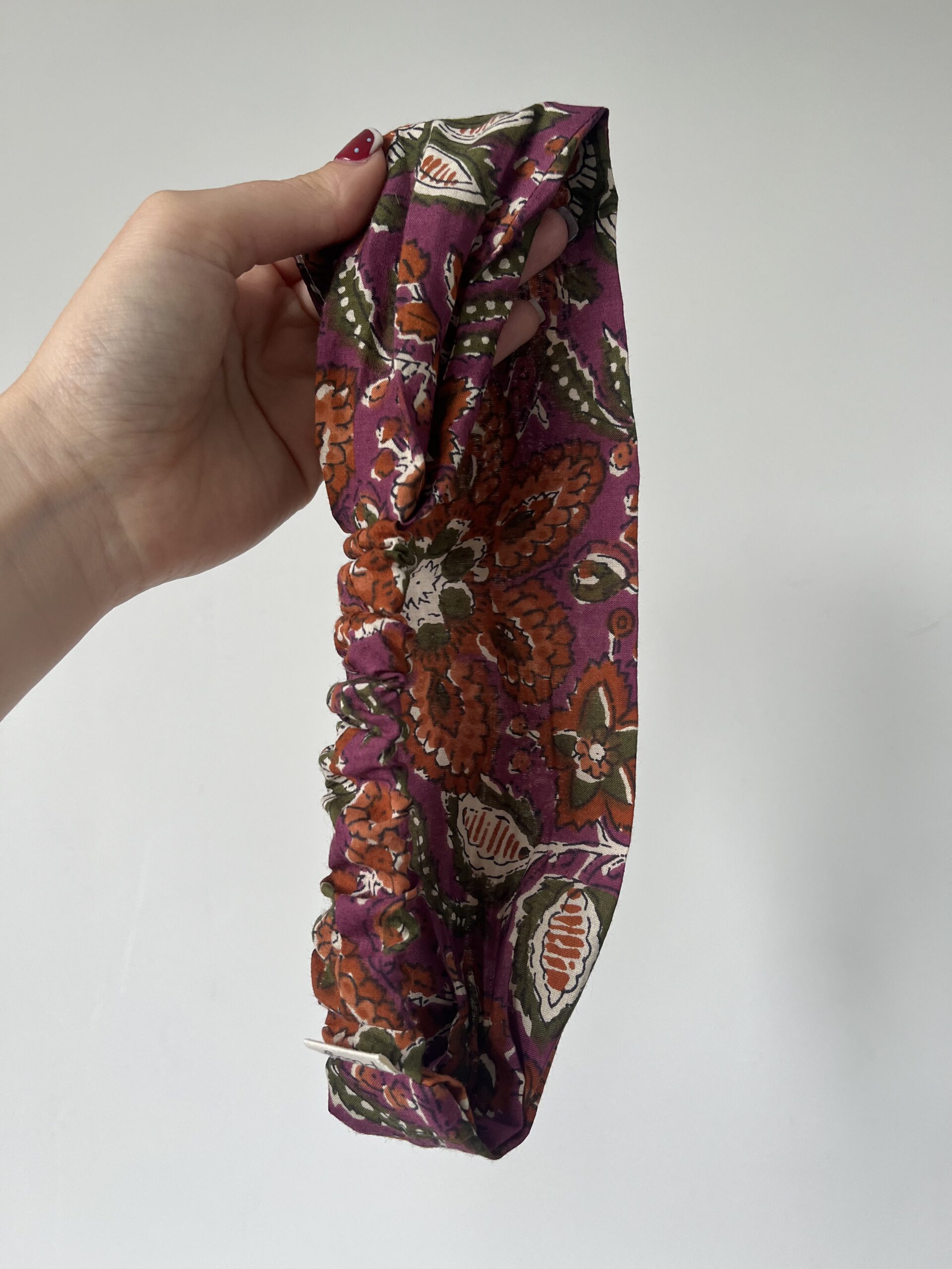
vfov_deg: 67.3
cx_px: 476
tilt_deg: +5.4
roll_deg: +3.3
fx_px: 953
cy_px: 634
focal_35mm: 26
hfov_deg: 53.1
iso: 100
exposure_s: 1/122
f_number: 1.6
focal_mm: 5.1
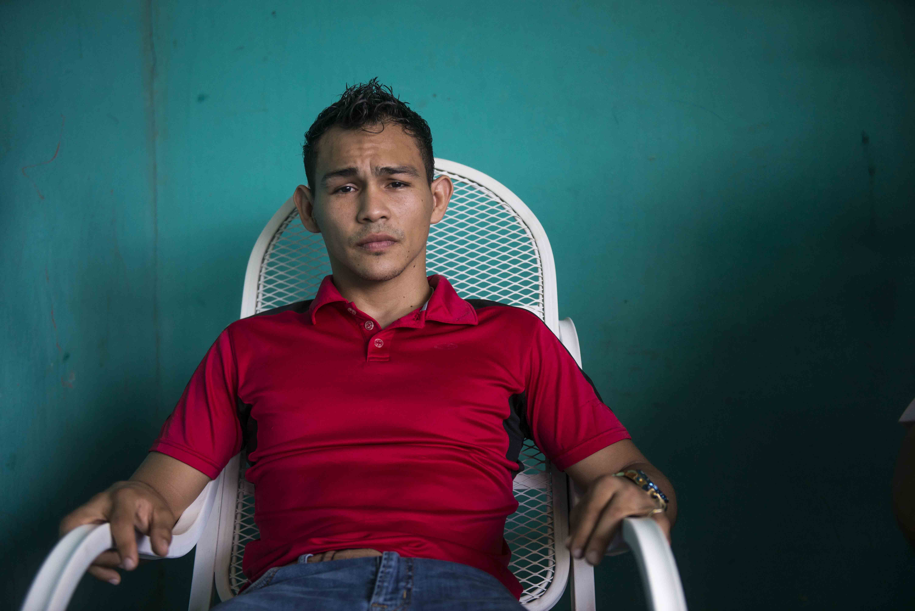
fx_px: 1220
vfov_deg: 28.1
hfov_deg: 41.1
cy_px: 306
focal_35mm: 48
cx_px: 458
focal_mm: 48
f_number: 2.8
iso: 400
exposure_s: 1/200
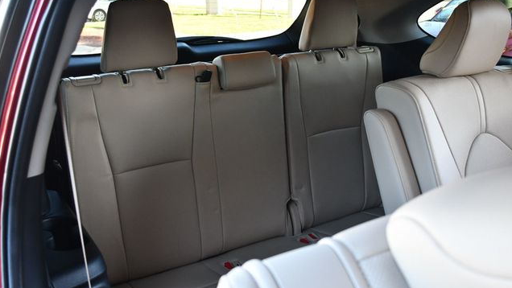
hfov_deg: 52.8
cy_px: 136
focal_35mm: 38
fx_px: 516
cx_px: 255
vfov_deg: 31.2
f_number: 3.5
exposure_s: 1/250
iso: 800
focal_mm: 18
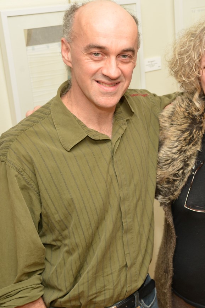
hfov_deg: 17.8
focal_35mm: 71
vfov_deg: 28.4
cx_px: 276
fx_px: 606
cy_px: 124
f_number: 6.3
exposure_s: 1/160
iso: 400
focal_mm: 38
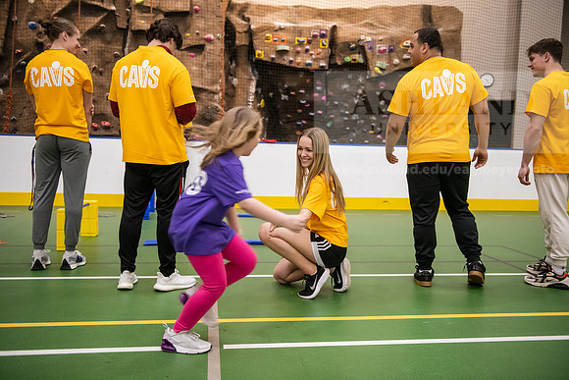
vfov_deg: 38.9
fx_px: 537
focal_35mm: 34
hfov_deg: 55.8
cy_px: 190
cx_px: 284
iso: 3200
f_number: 3.2
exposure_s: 1/200
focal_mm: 34
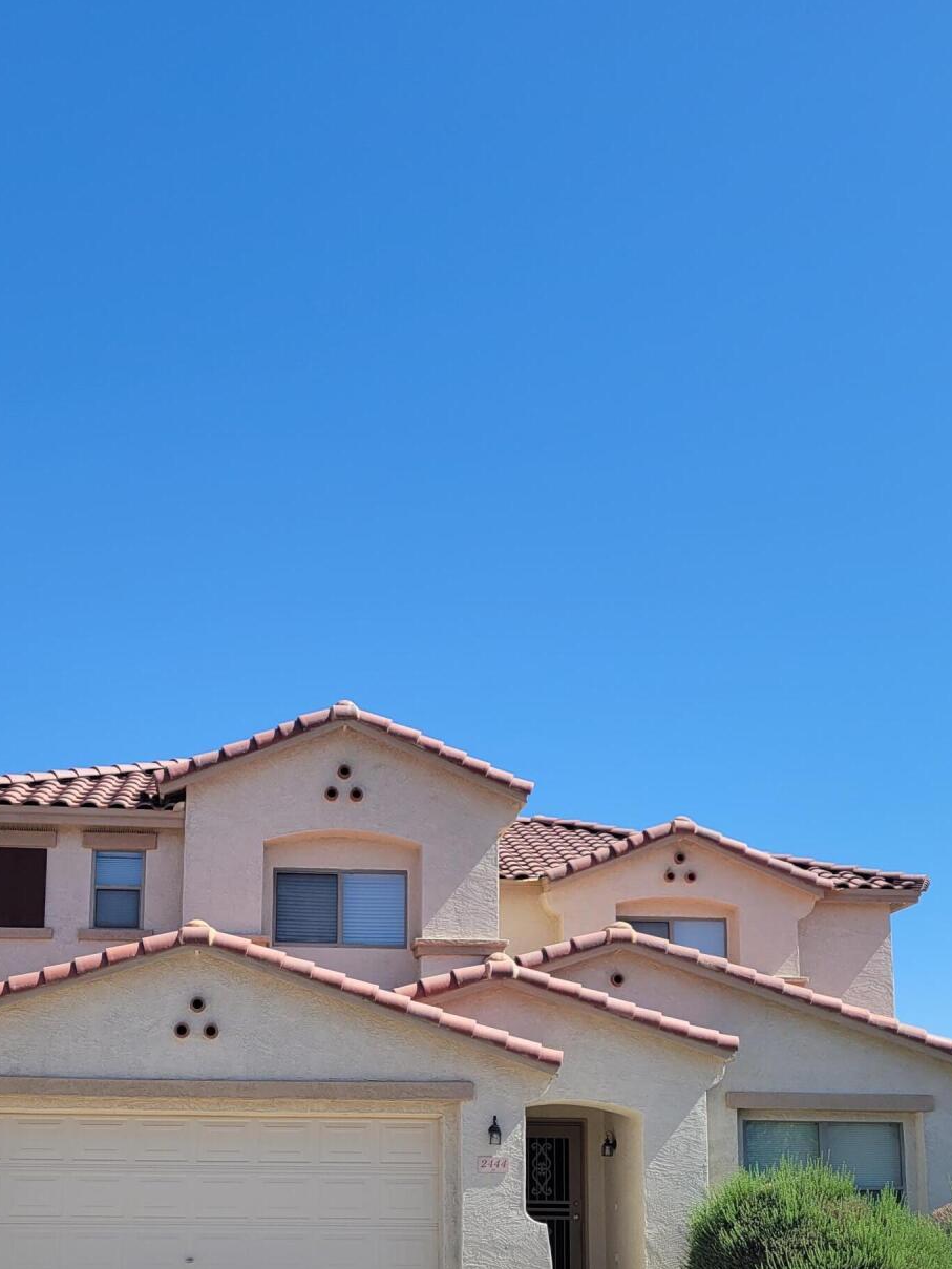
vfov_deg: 42.5
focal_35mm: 43
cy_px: 946
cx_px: 377
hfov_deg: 33.5
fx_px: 1576
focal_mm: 5.4
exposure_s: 1/2049
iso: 40
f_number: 1.8
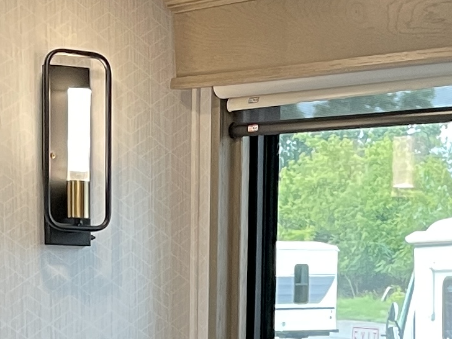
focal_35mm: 144
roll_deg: -0.2
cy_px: 762
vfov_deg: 9.4
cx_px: 301
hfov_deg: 13.7
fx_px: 1880
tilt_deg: -13.0
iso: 125
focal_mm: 4.2
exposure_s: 1/80
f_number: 1.6
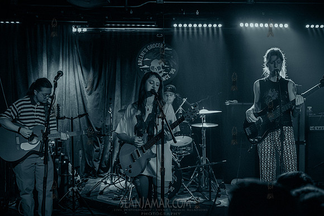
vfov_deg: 25.3
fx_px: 482
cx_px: 162
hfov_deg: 37.2
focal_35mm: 54
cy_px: 108
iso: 16000
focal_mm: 52
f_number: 3.2
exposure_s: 1/250
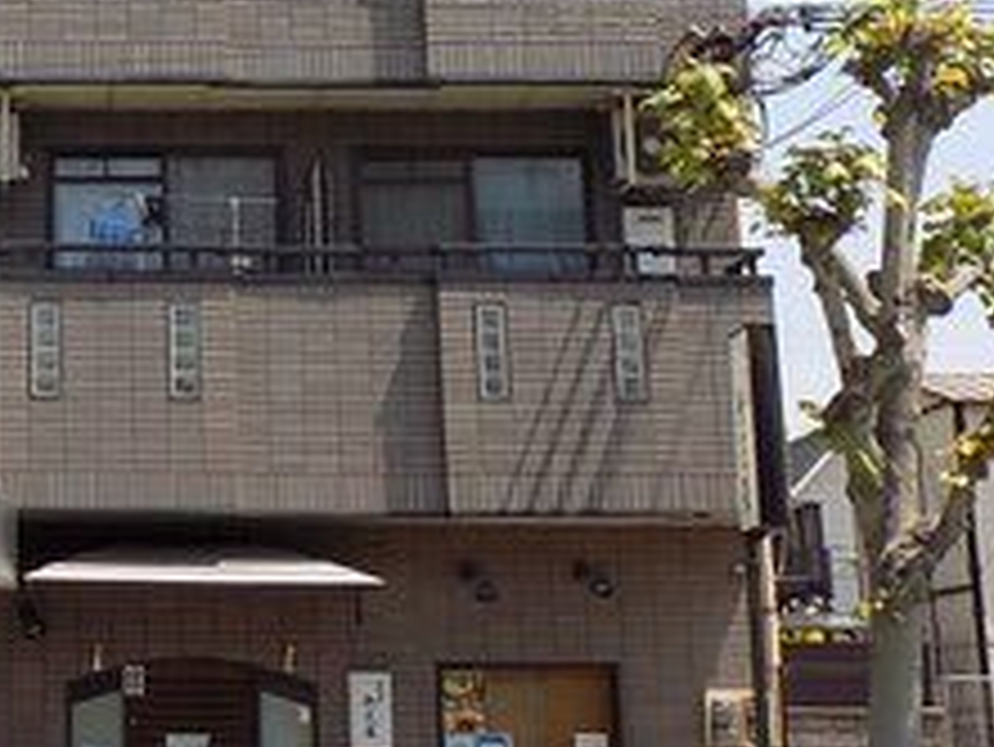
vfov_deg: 16.4
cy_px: -104
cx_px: -63
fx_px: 2500
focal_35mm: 87
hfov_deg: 21.5
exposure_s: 1/640
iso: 80
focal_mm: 5.3
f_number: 3.3
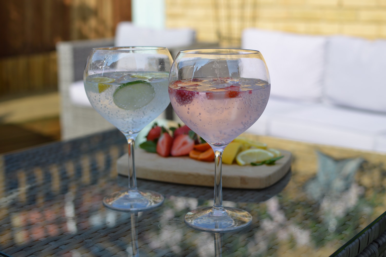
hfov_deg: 37.9
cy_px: 128
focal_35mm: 52
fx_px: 562
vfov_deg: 25.7
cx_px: 193
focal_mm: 35
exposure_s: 1/800
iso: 100
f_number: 3.5
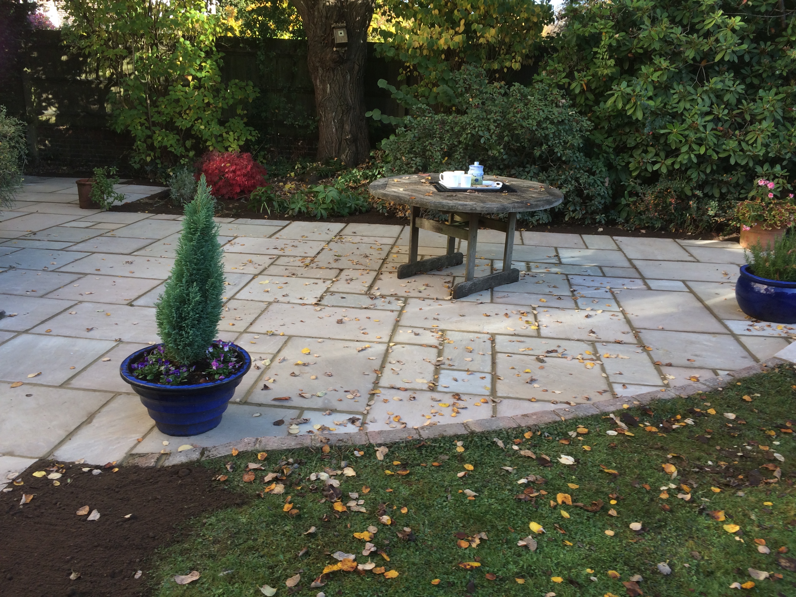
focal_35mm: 29
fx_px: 667
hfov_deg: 61.7
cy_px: 298
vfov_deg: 48.2
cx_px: 398
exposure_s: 1/204
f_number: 2.2
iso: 32
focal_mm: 4.15
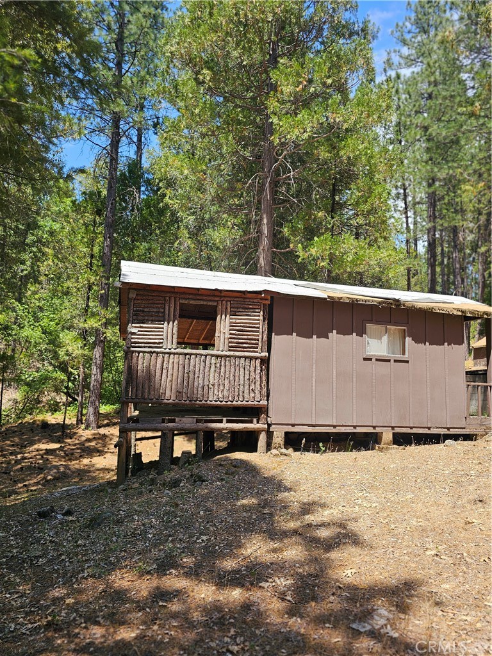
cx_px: 246
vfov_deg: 73.9
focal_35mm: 23
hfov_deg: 58.9
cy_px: 328
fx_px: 436
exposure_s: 1/317
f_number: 1.7
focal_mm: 6.3
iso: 10
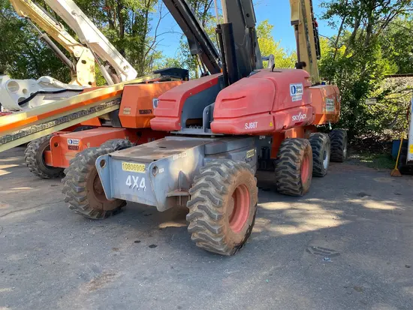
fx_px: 310
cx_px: 206
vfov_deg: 53.1
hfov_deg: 67.3
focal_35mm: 26
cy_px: 155
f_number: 1.8
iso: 32
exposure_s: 1/349
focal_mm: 4.25
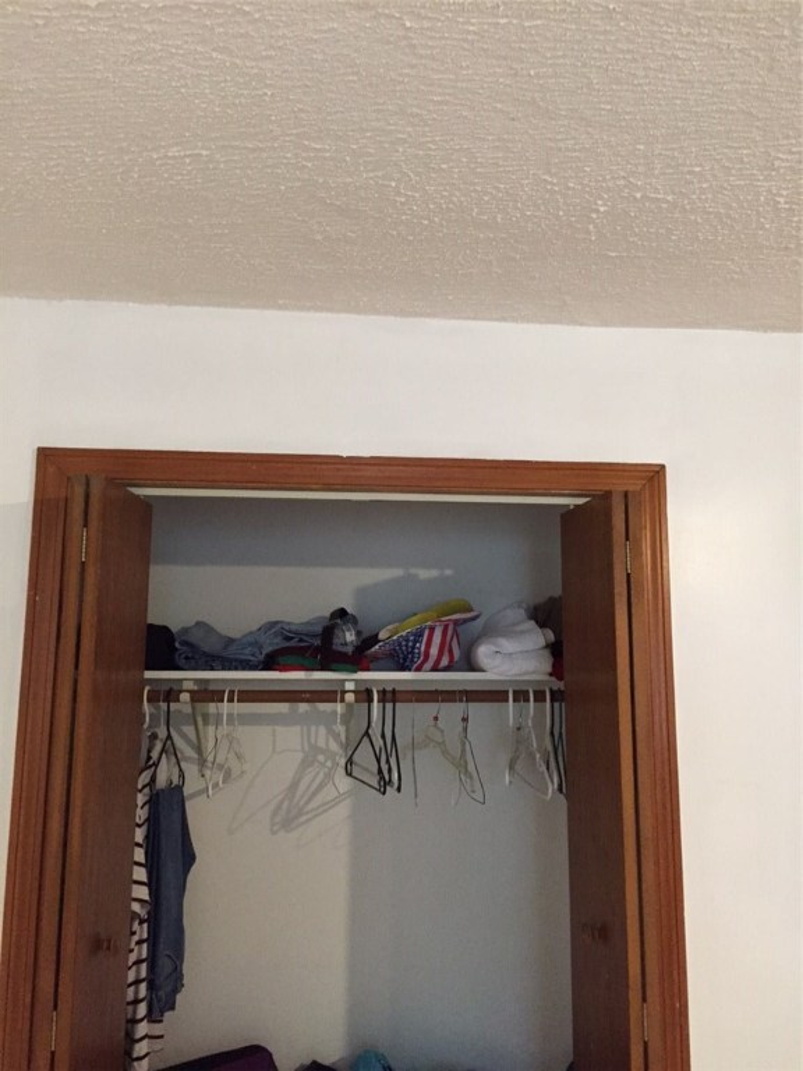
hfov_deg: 48.2
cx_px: 402
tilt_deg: +11.4
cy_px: 536
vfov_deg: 61.7
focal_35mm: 29
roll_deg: -0.3
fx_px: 897
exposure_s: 1/30
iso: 250
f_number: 2.2
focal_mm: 4.15
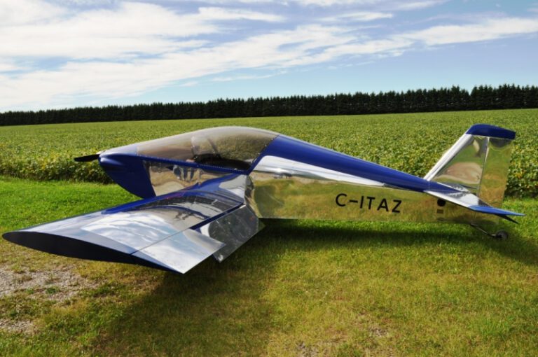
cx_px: 269
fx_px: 448
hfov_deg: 62.0
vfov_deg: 43.5
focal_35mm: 30
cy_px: 178
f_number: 11
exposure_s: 1/200
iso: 200
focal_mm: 20
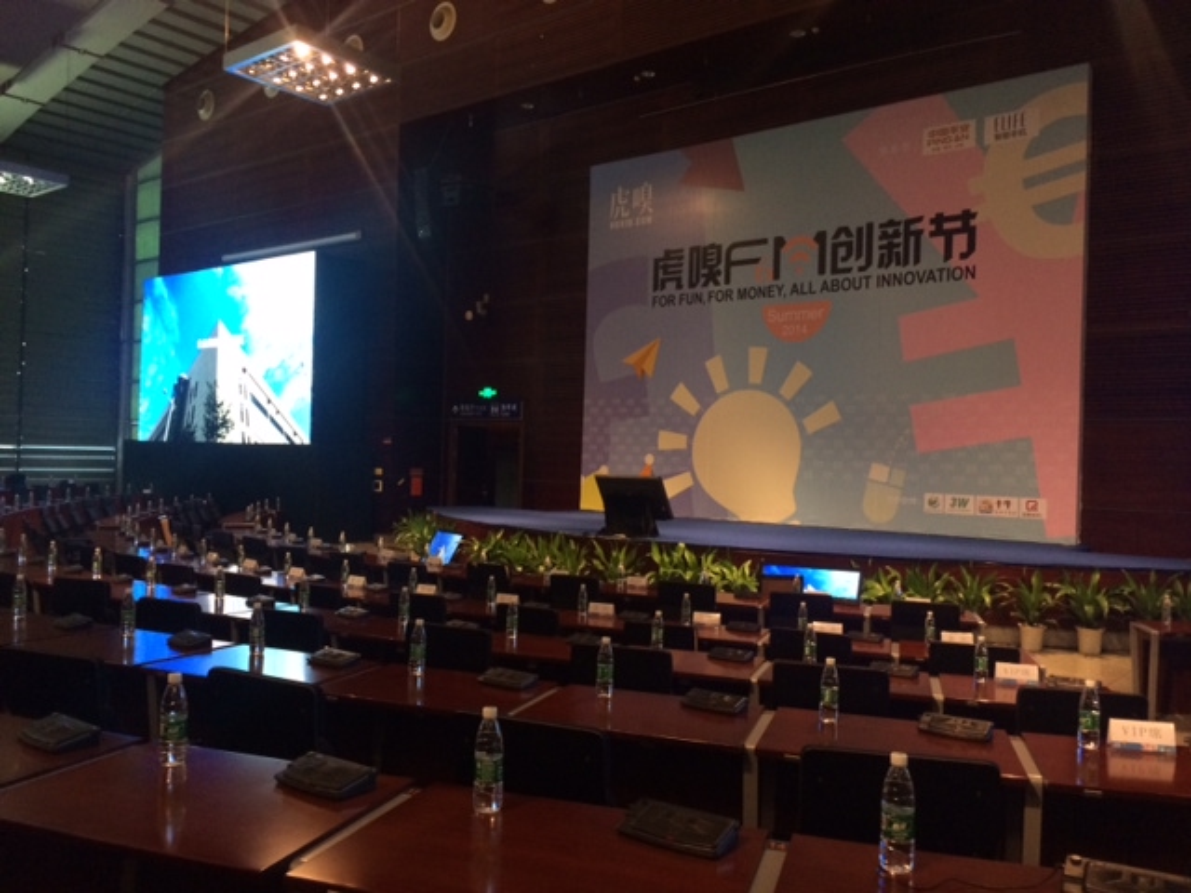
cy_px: 446
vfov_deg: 46.8
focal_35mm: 30
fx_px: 1032
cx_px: 596
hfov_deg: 60.0
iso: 250
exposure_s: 1/30
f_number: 2.2
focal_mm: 4.12
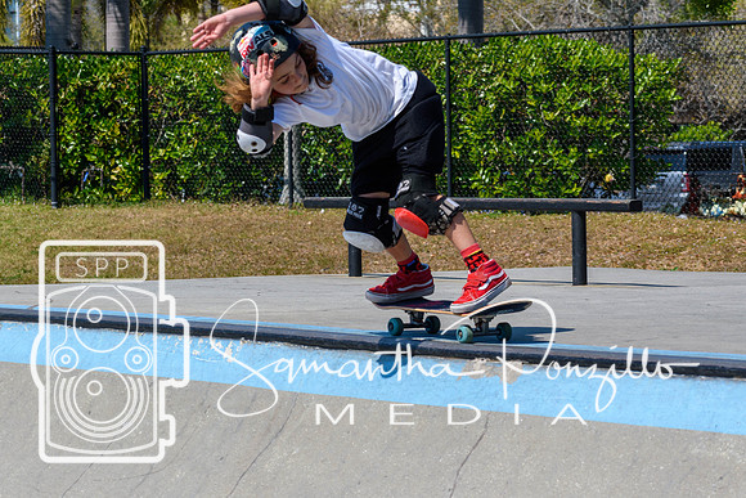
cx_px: 373
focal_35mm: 153
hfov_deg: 13.4
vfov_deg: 9.0
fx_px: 3171
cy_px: 249
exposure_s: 1/1000
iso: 200
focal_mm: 102
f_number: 8
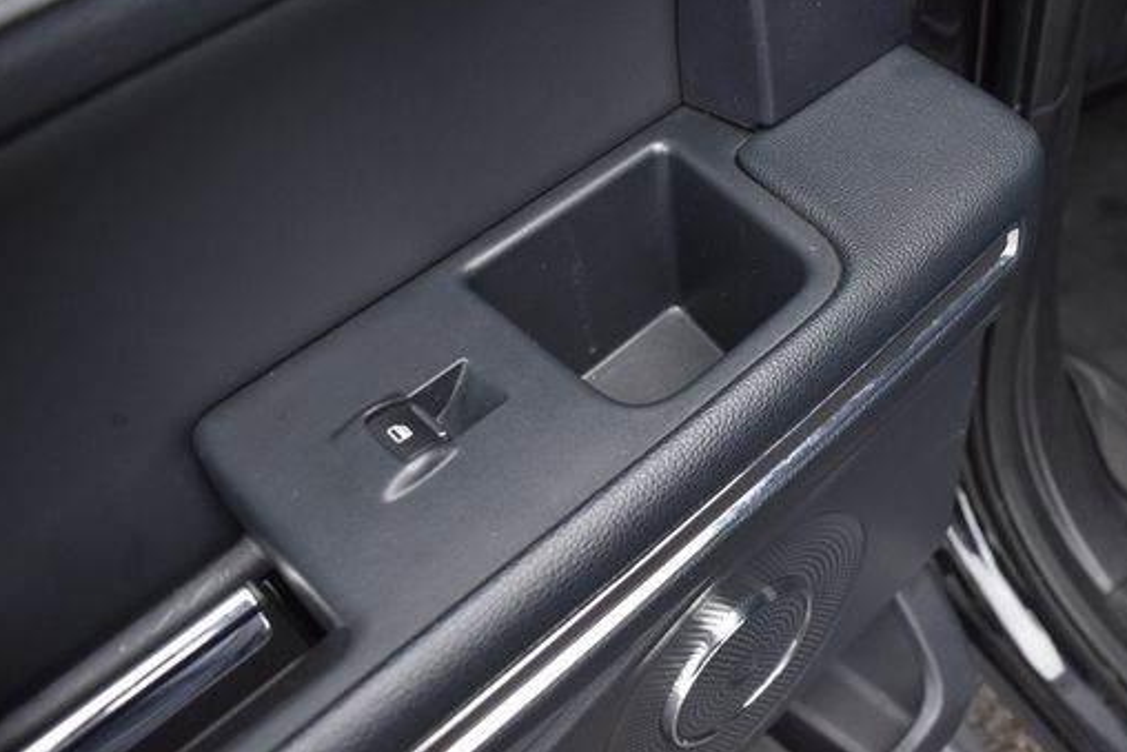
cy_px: 305
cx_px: 699
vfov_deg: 38.8
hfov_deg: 55.2
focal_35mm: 34
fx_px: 1065
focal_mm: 18
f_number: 4
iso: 400
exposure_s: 1/250
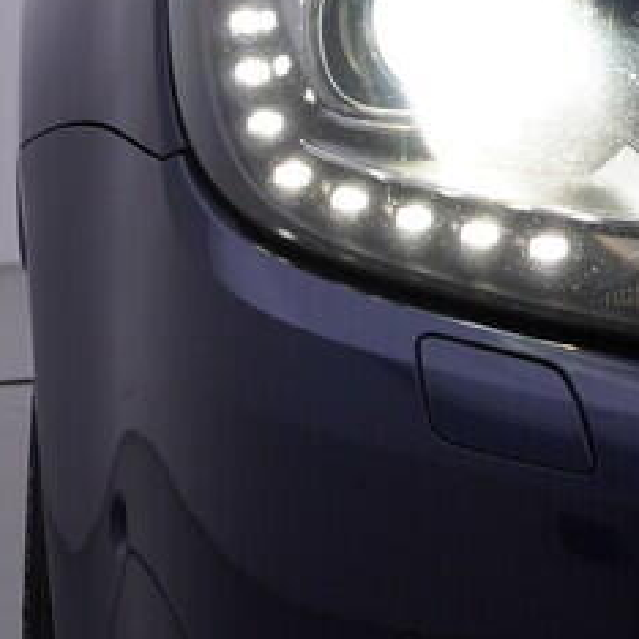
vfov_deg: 9.3
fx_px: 3926
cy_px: 227
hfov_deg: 9.2
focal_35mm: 188
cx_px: -180
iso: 125
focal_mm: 24
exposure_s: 1/125
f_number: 5
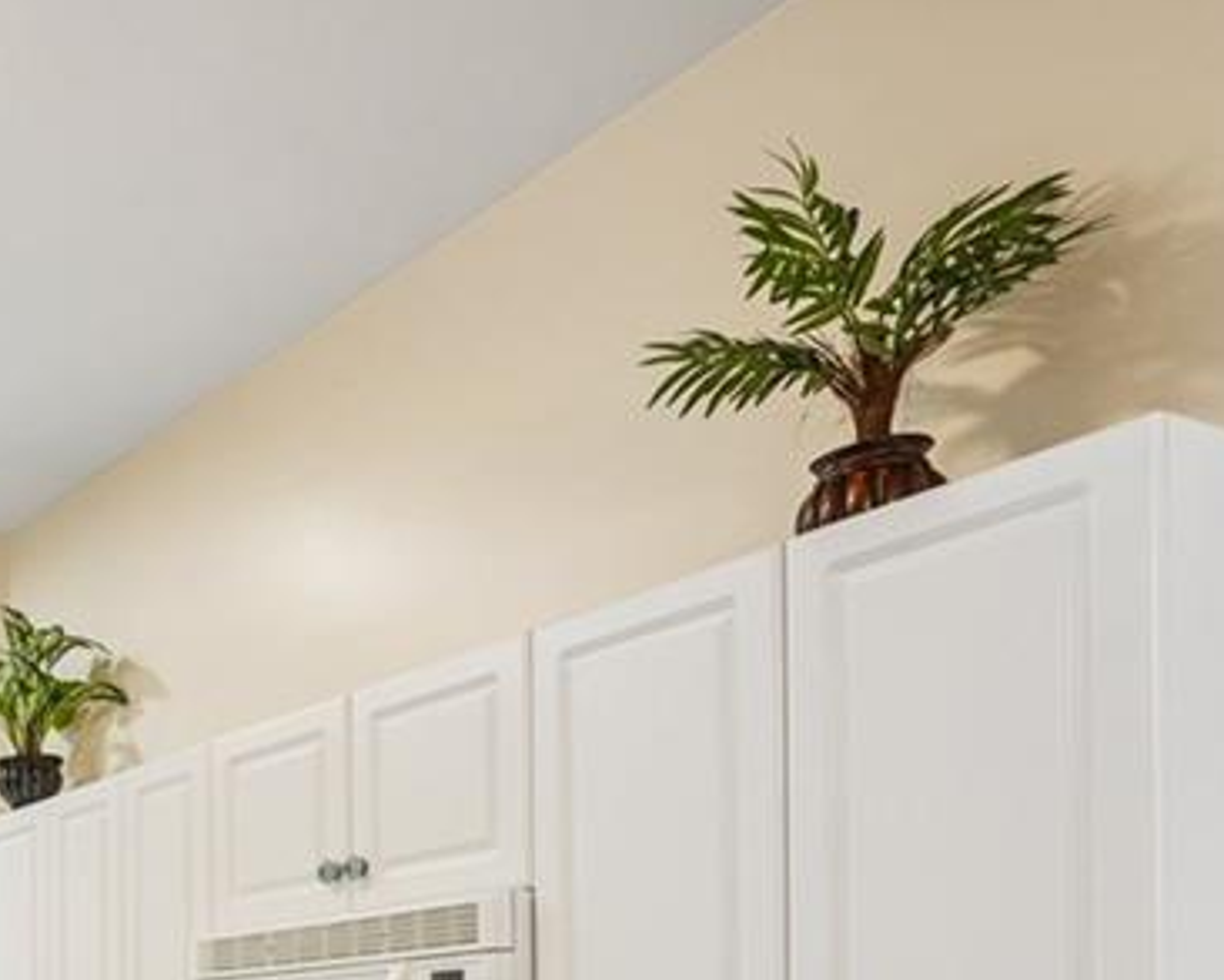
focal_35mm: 42
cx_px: -177
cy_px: 1079
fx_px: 1522
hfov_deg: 36.0
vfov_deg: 31.6
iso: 400
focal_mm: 16
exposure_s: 1/25
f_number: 8
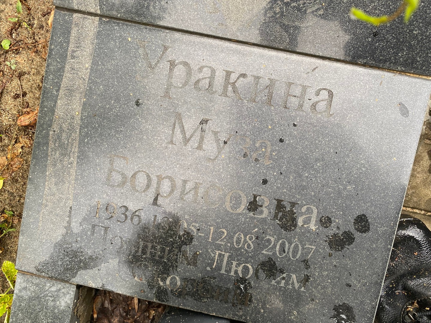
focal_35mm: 26
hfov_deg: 67.3
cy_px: 162
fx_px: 324
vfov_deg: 53.1
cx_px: 216
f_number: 1.8
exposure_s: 1/122
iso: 64
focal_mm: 4.25
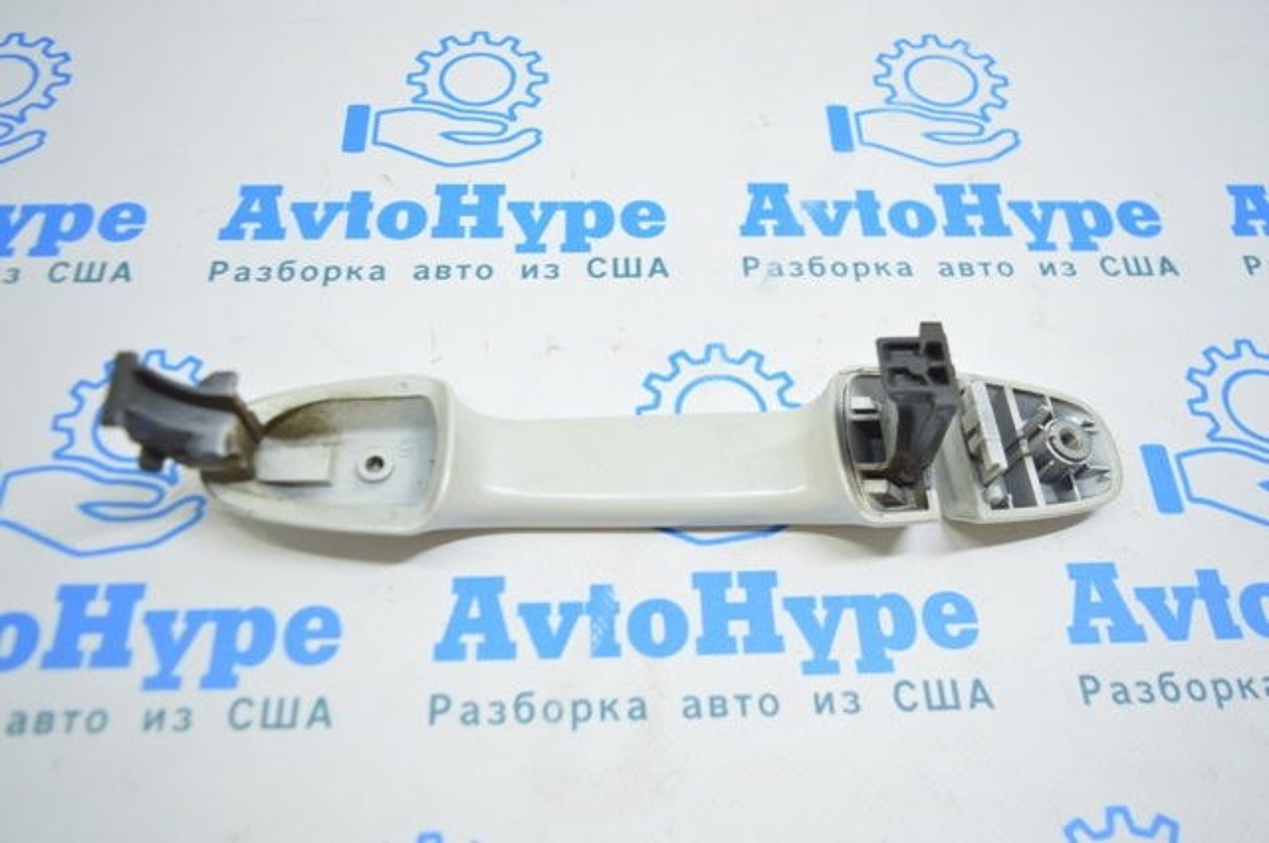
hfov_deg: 59.6
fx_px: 1109
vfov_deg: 41.6
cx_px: 634
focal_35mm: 32
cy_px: 422
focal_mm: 21
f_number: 3.8
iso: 400
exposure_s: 1/50
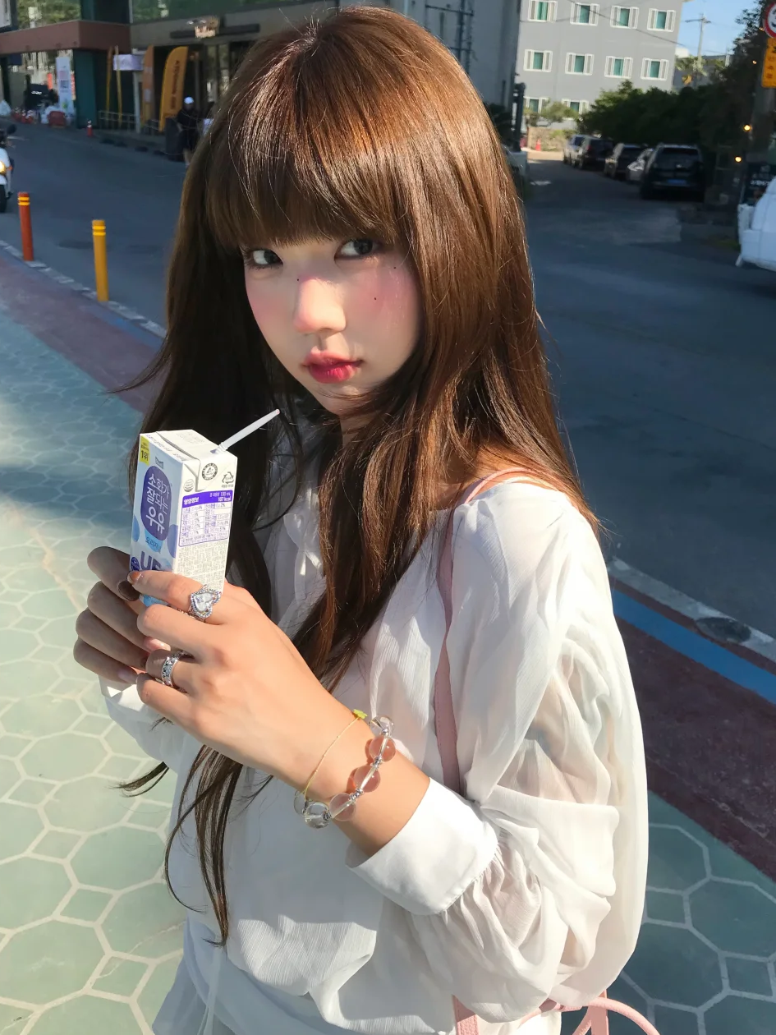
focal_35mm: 32
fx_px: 956
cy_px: 499
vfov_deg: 56.8
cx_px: 418
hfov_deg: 44.1
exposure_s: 1/2591
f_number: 1.8
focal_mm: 3.99
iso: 20
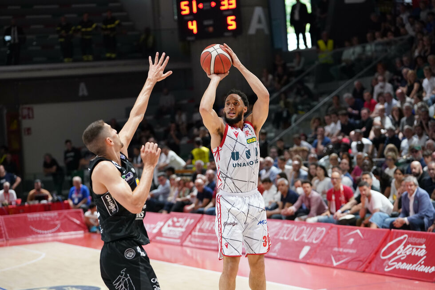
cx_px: 218
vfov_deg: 12.1
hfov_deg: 18.1
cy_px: 145
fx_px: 1365
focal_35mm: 113
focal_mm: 113
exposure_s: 1/1250
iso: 4000
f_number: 3.5
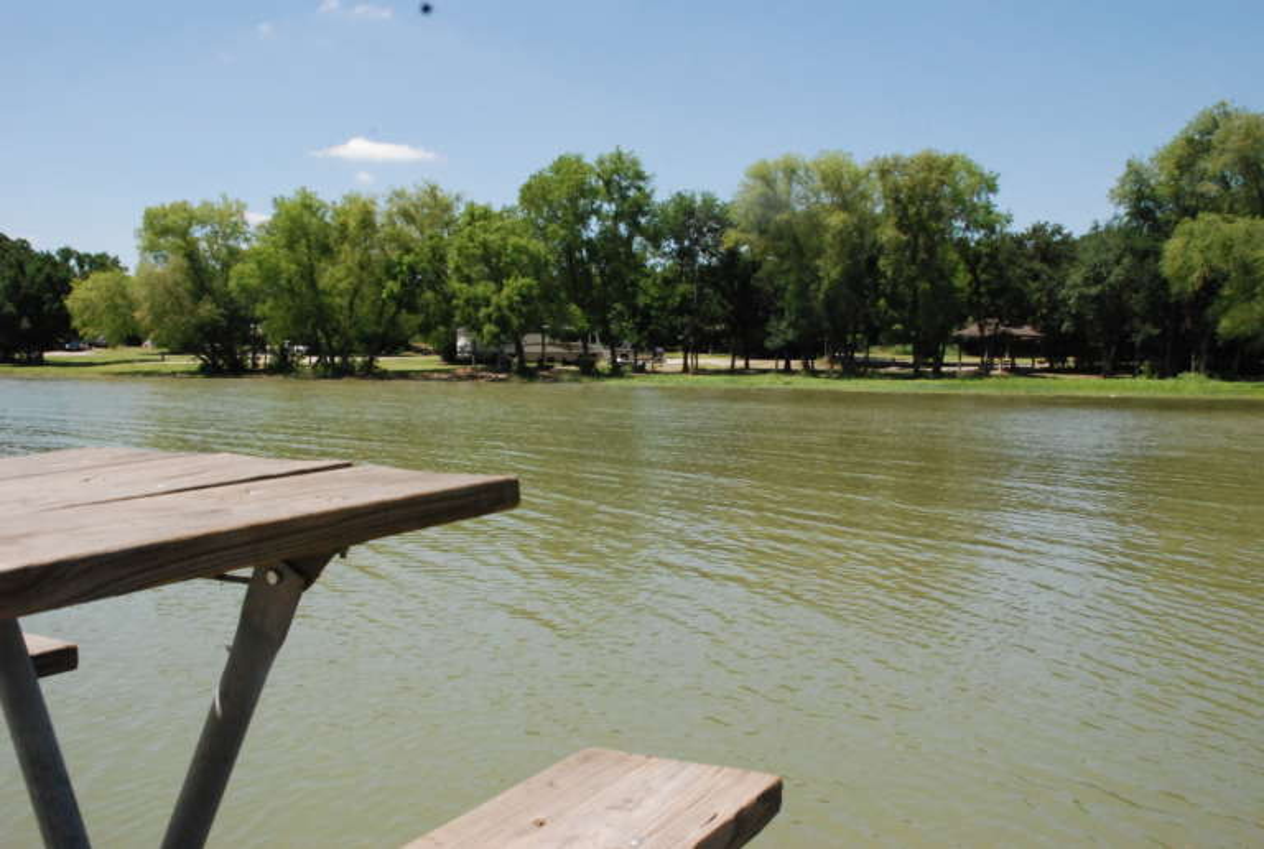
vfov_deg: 40.2
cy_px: 424
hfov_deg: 57.1
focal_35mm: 33
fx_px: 1161
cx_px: 632
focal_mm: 22
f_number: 13
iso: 1600
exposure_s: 1/750
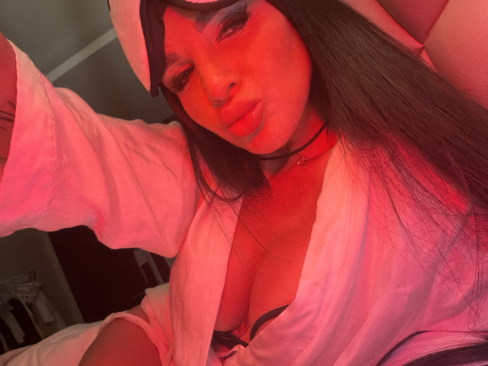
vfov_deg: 58.9
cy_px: 183
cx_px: 244
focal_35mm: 23
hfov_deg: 73.9
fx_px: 324
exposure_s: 1/17
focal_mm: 2.71
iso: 800
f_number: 1.9
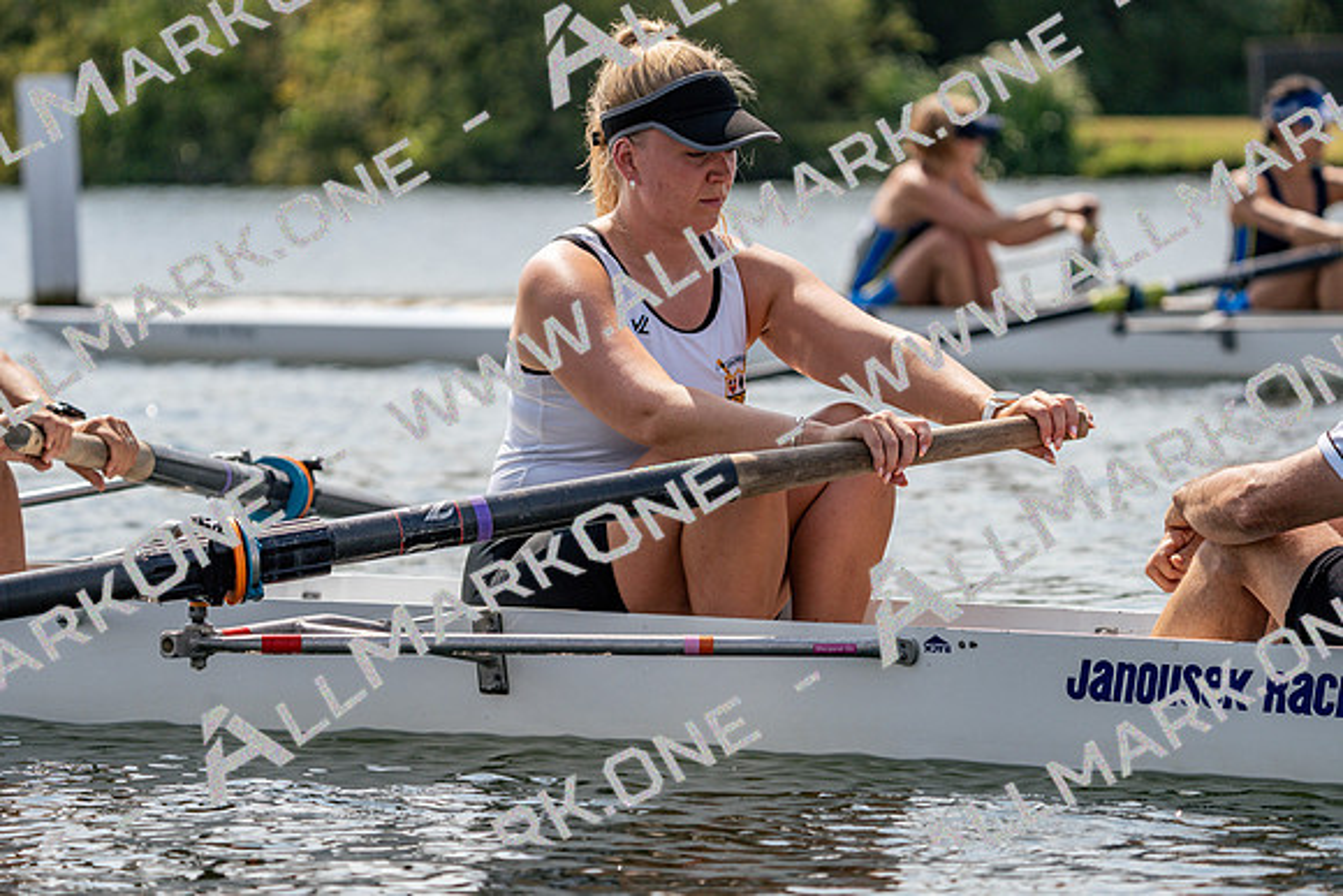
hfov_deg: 10.3
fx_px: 7463
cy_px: 448
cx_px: 672
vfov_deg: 6.9
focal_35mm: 200
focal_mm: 200
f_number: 5.6
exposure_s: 1/1600
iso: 200
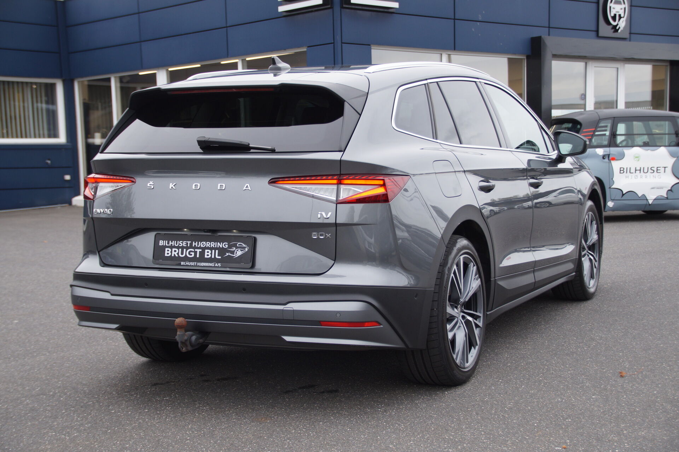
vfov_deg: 25.7
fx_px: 990
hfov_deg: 37.9
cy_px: 226
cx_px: 340
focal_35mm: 52
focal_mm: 35
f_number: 4.5
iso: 160
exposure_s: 1/60
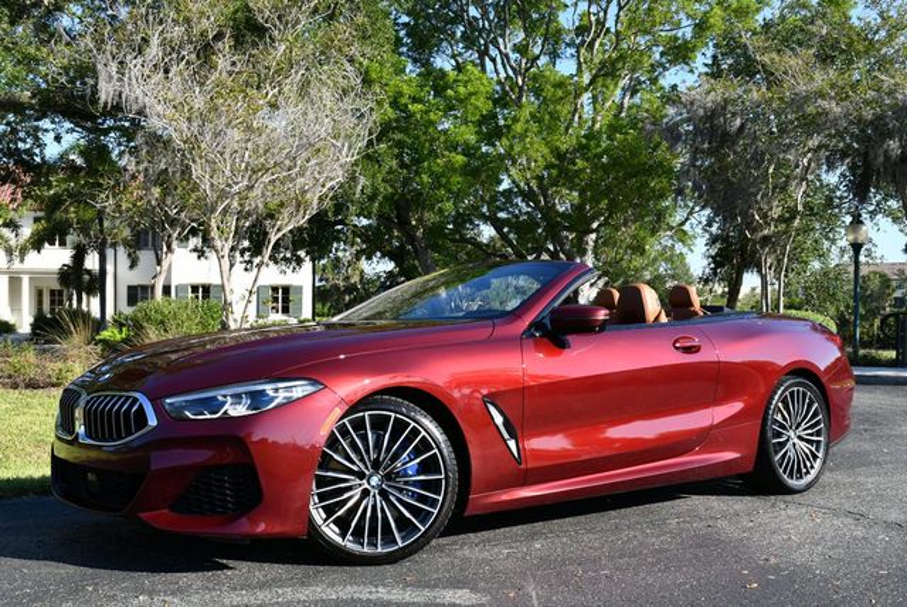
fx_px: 1110
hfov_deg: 44.5
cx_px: 454
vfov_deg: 30.6
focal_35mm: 44
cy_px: 304
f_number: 8
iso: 180
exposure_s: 1/250
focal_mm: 22
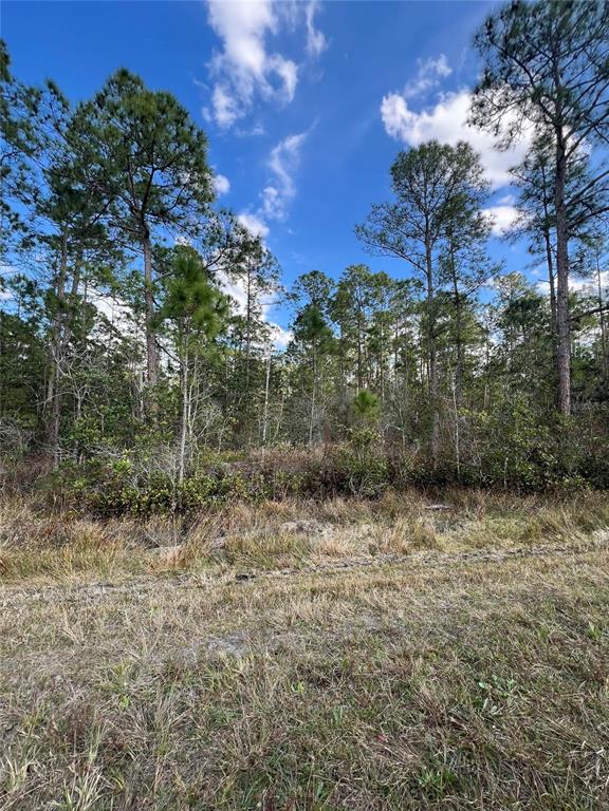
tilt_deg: +5.1
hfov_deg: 89.9
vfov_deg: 106.2
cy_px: 406
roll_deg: +1.0
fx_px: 305
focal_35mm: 13
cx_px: 304
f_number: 1.8
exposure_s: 1/412
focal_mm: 1.57
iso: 32
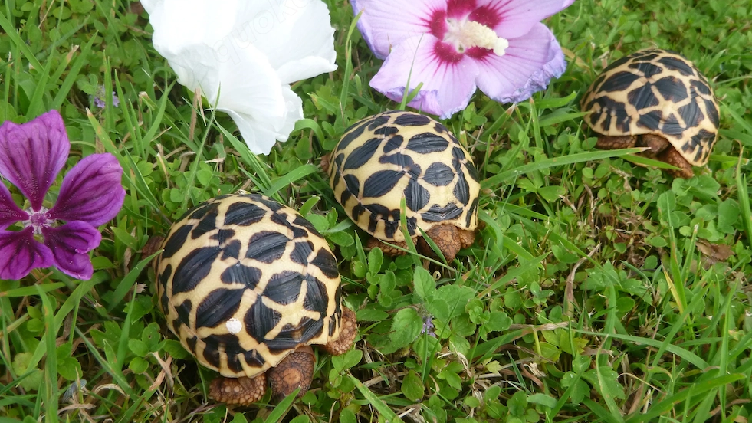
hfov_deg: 50.5
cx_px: 378
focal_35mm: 40
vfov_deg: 29.7
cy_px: 212
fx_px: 798
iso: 125
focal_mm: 6.4
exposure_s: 1/60
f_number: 4.4
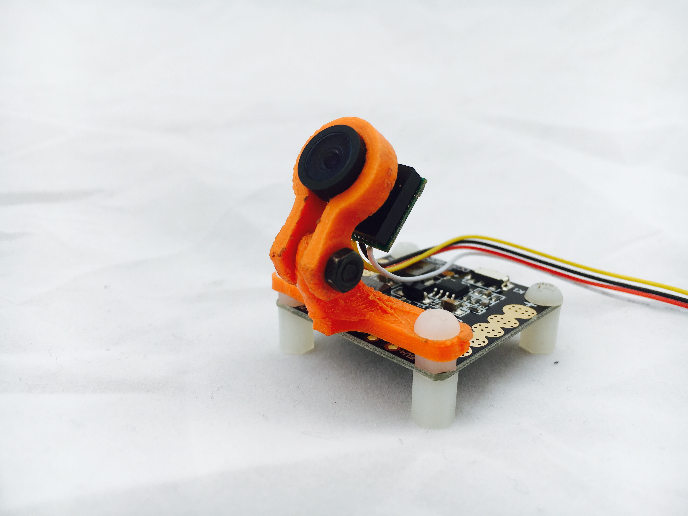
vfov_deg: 48.2
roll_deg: +1.0
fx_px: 576
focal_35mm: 29
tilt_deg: -20.2
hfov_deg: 61.7
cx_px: 344
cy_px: 258
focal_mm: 4.15
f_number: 2.2
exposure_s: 1/905
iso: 25
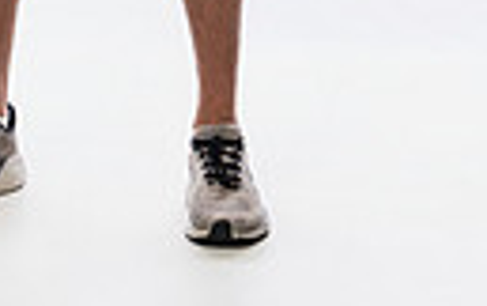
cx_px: 91
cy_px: -476
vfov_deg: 5.1
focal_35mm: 249
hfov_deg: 8.4
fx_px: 3309
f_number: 5.6
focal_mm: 70
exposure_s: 1/250
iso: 640
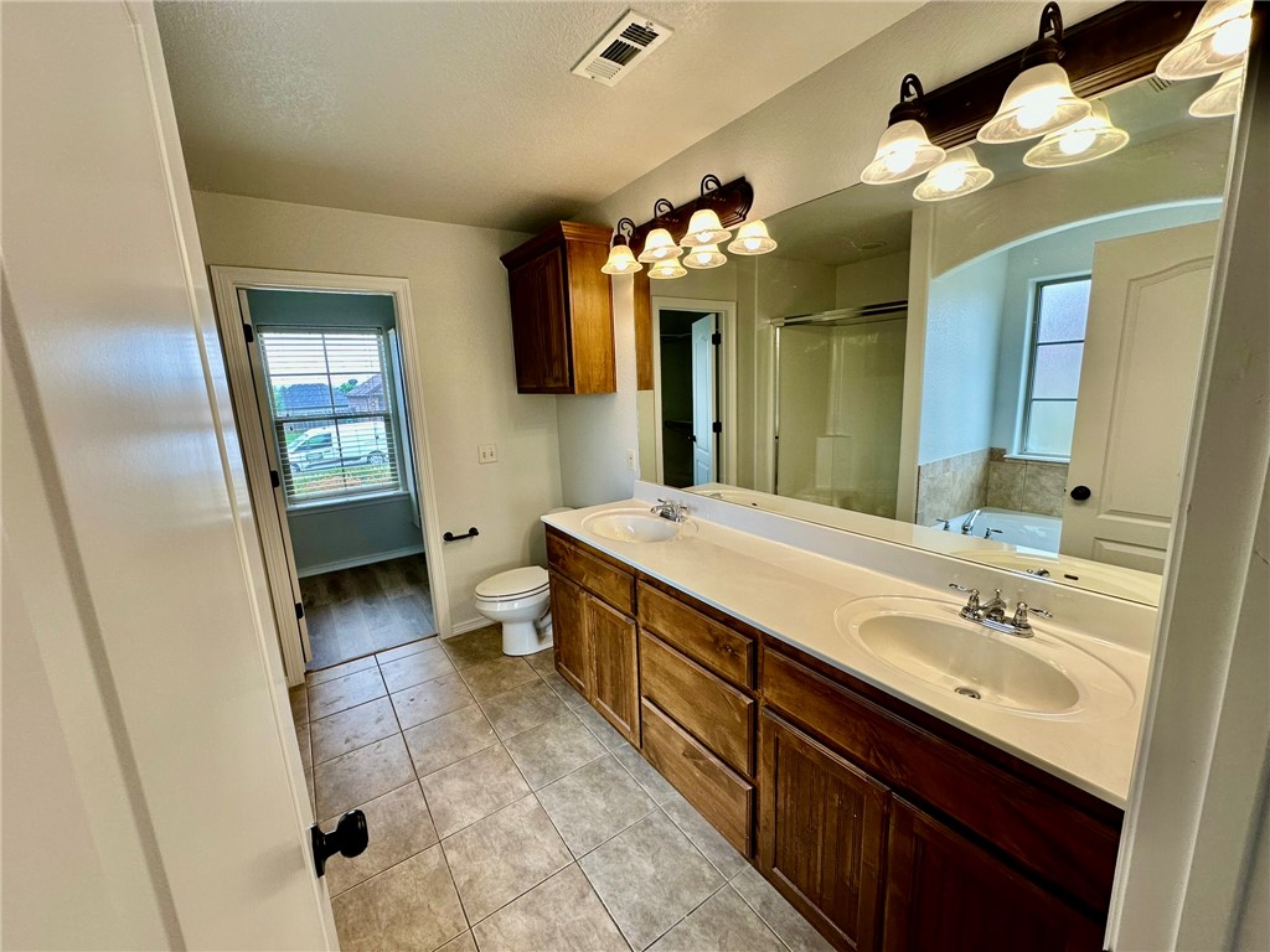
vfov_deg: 85.7
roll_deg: +2.1
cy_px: 476
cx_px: 635
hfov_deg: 102.1
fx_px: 514
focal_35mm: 14
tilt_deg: -10.5
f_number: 2.2
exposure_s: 1/120
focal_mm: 2.22
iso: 100
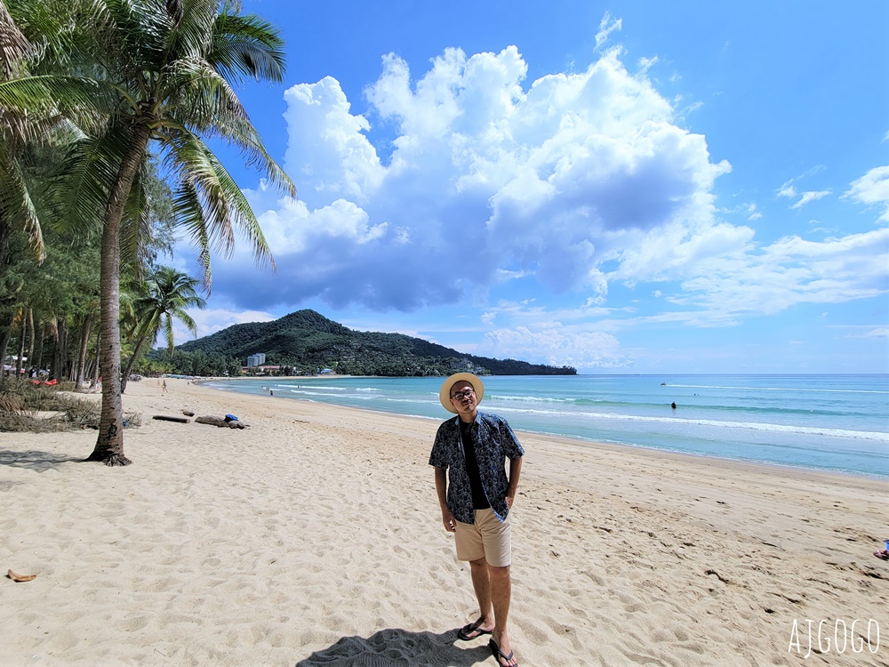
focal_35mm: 13
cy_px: 334
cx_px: 444
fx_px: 334
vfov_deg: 89.9
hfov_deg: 106.2
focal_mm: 2.2
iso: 50
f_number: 2.2
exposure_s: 1/3945
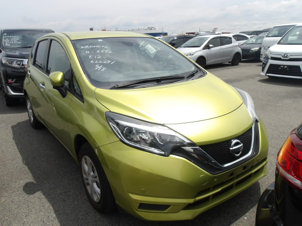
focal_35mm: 27
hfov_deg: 65.3
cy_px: 113
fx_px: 236
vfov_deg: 51.4
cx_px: 151
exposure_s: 1/153
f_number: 10.4
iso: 100
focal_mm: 4.9
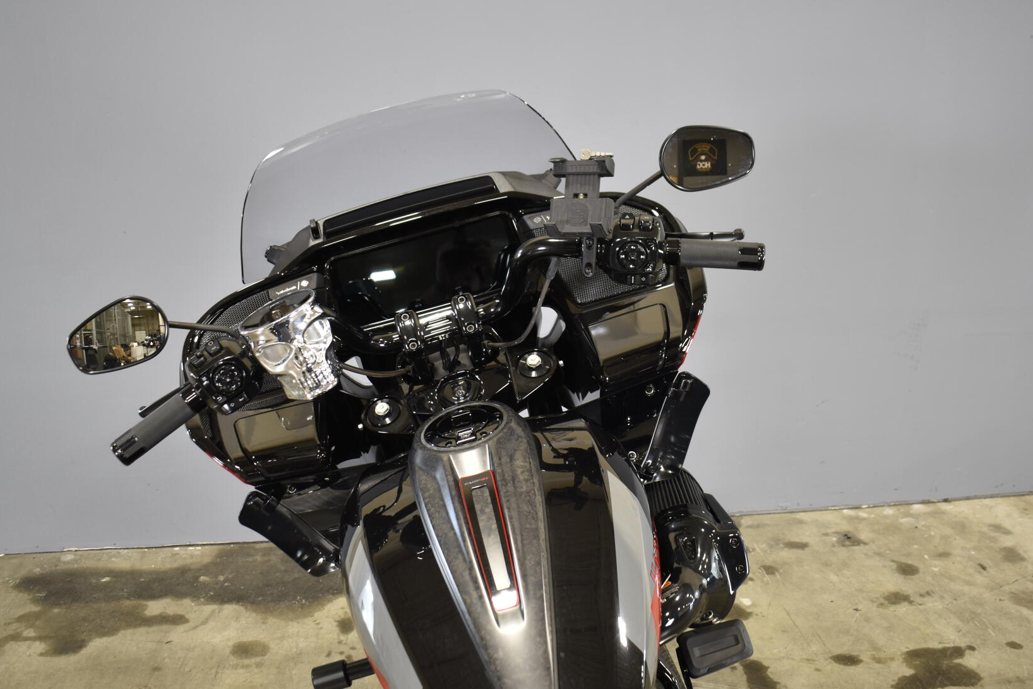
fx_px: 947
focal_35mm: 33
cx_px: 509
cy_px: 361
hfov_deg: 57.2
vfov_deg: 40.0
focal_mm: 18
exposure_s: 1/15
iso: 400
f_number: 3.5
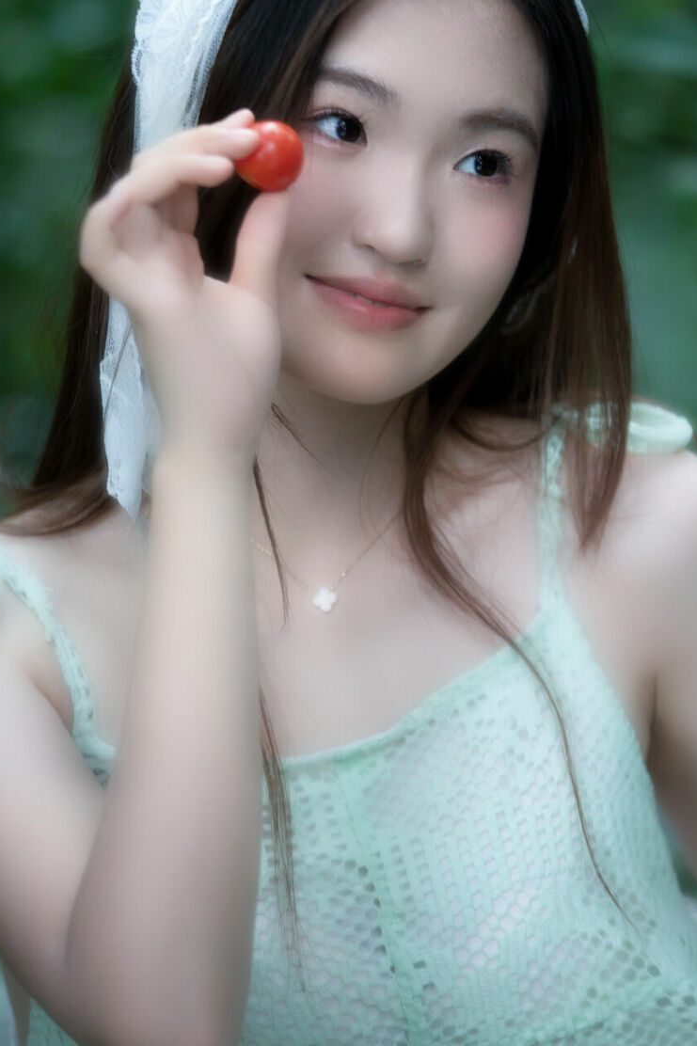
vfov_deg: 10.1
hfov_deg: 6.7
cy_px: 327
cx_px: 464
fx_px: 5926
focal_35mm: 204
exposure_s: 1/60
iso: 200
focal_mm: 145
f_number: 2.8
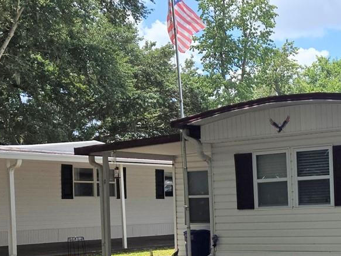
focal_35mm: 63
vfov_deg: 22.9
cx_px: 393
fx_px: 621
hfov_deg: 27.6
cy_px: 210
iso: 25
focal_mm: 5.4
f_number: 1.8
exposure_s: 1/1920
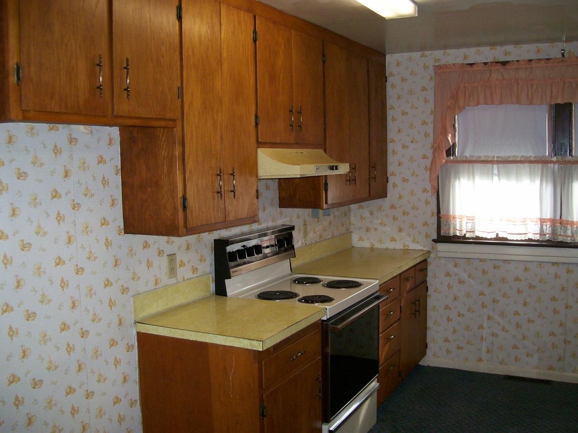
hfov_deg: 51.4
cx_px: 289
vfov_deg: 39.7
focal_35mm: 36
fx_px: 601
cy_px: 216
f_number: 2.7
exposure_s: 1/64
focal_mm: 6
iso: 140
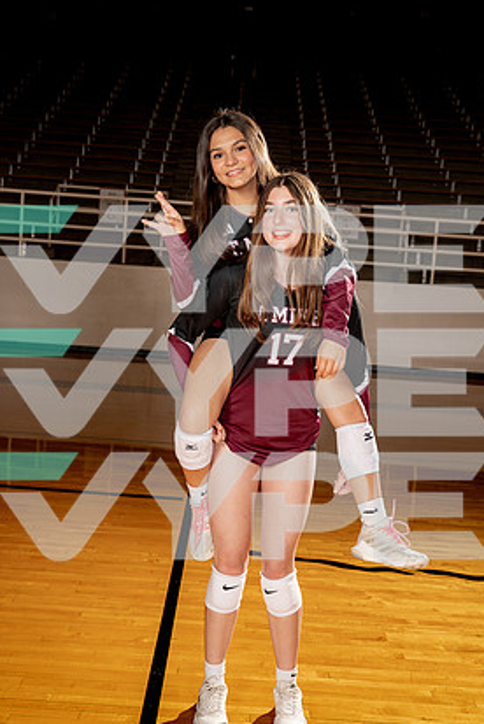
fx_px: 986
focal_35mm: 49
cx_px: 235
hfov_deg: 27.6
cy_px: 384
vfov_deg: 40.3
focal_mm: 45
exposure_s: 1/250
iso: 100
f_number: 5.6
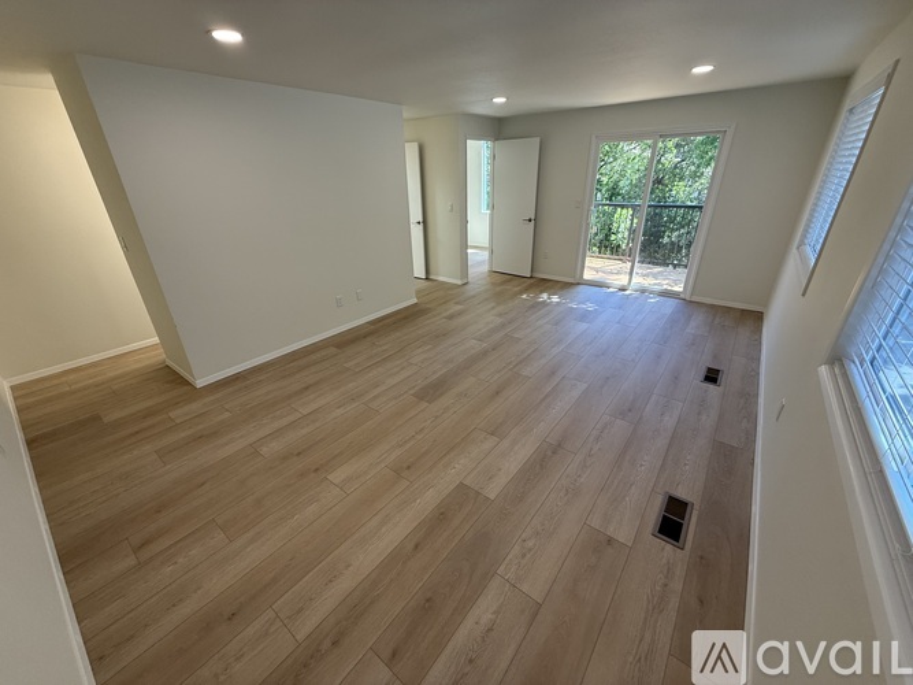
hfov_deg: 102.1
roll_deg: +1.1
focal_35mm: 14
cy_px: 342
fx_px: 369
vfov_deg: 85.7
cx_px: 456
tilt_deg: -24.3
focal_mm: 2.22
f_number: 2.2
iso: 125
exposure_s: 1/120
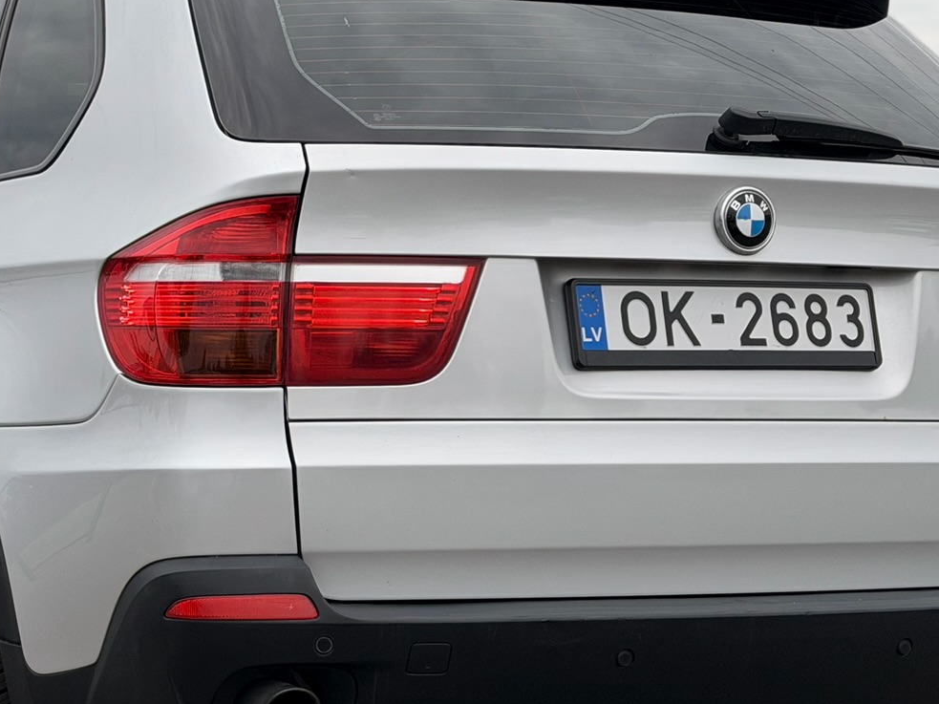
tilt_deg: -1.5
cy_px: 363
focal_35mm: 100
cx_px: 282
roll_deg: +0.0
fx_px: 2712
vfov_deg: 14.8
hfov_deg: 19.6
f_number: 1.78
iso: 64
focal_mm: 6.76
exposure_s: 1/1980
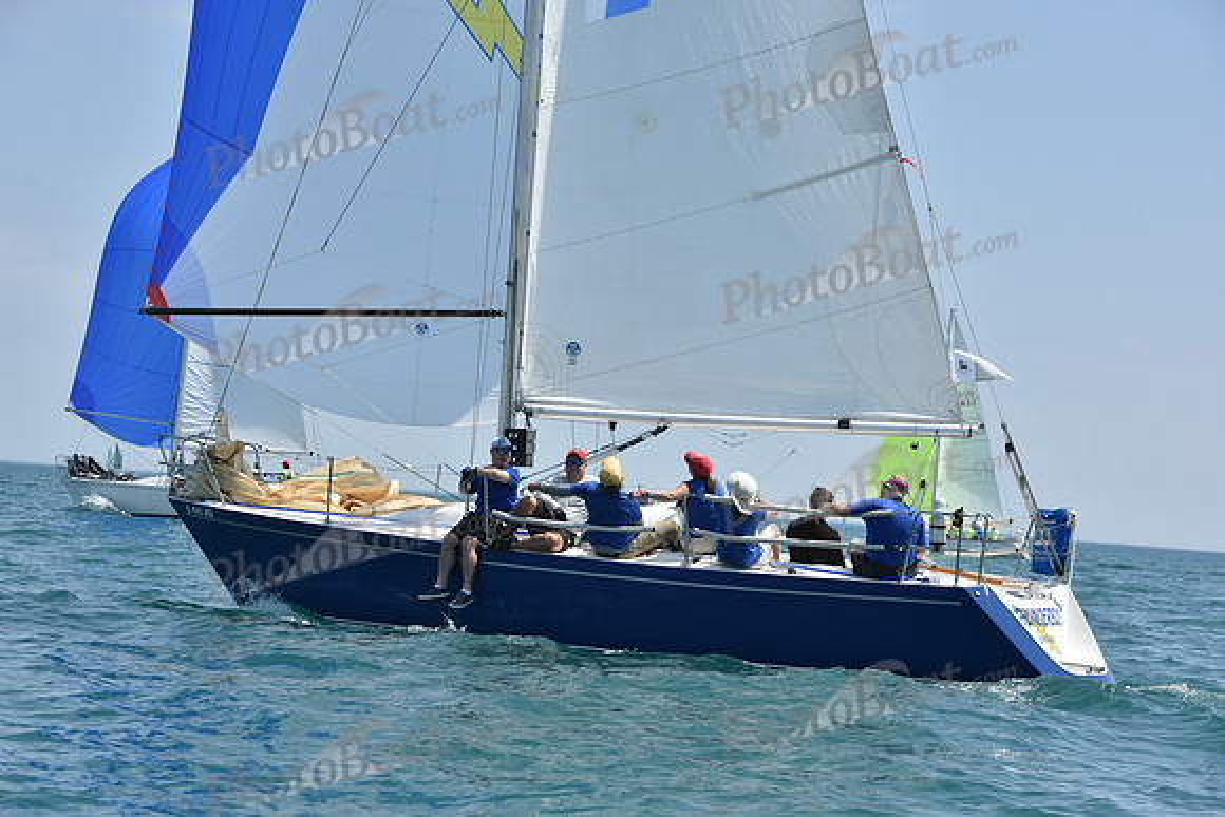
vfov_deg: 13.7
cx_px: 612
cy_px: 408
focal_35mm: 100
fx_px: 3403
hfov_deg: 20.4
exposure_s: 1/1250
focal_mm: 100
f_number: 8
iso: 250
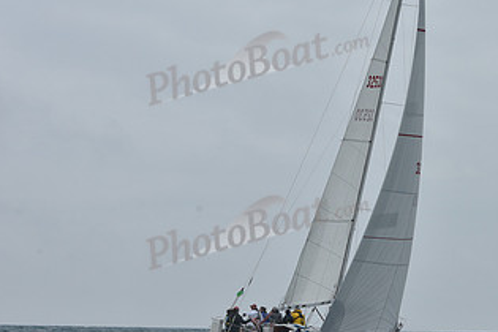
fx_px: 1784
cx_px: 452
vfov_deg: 10.6
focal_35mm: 129
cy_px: 124
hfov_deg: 15.7
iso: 250
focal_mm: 70
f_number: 10
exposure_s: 1/800
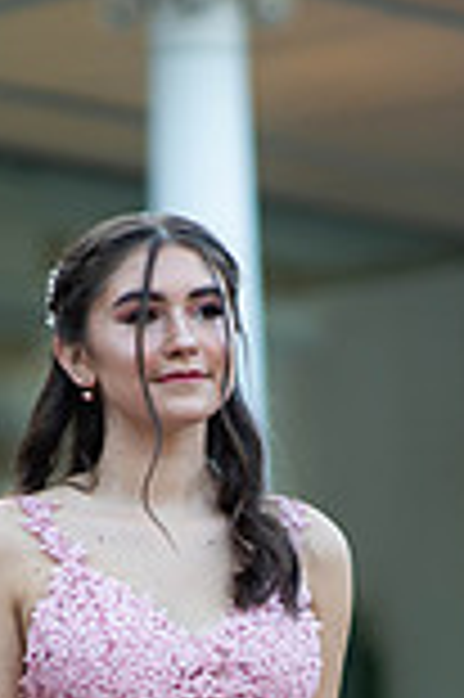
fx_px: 4786
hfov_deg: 5.5
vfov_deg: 8.2
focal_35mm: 247
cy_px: 892
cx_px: 155
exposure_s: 1/640
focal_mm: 85
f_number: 2
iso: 250
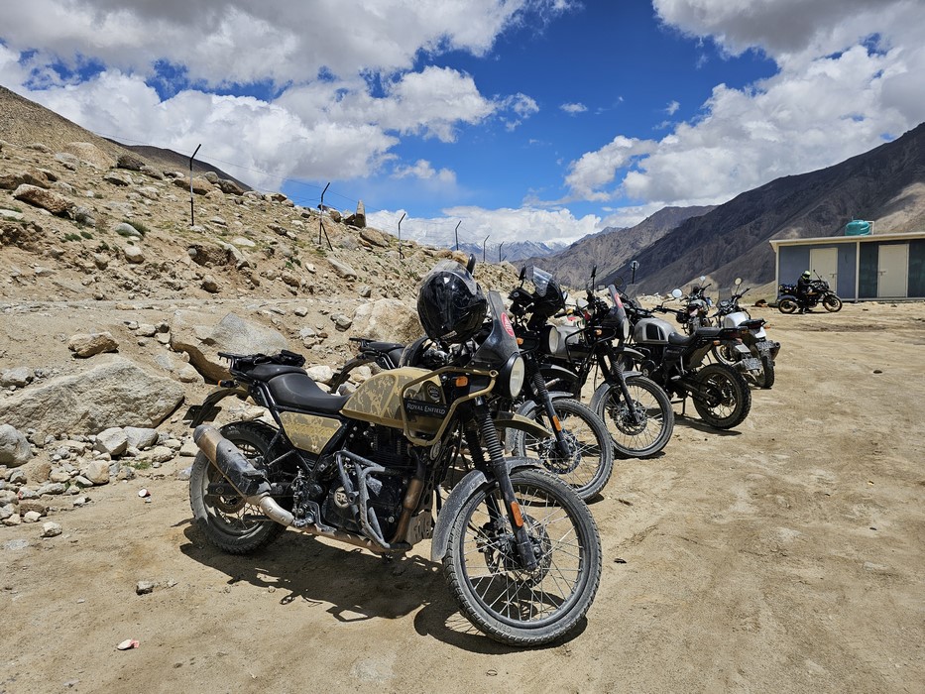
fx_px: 615
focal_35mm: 23
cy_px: 347
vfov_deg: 58.9
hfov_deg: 73.9
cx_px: 462
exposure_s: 1/1946
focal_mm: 6.3
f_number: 1.7
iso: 10
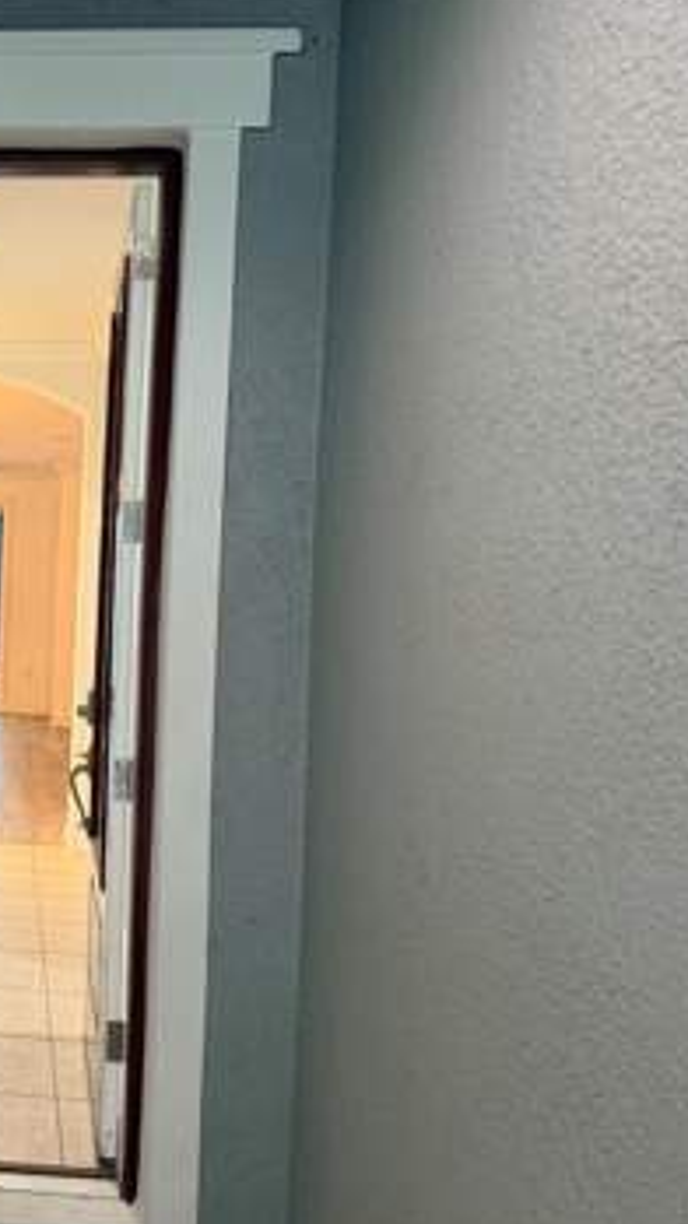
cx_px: -109
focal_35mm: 36
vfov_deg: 55.3
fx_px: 1169
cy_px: 607
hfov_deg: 29.0
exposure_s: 1/60
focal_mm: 6.76
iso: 250
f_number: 1.78
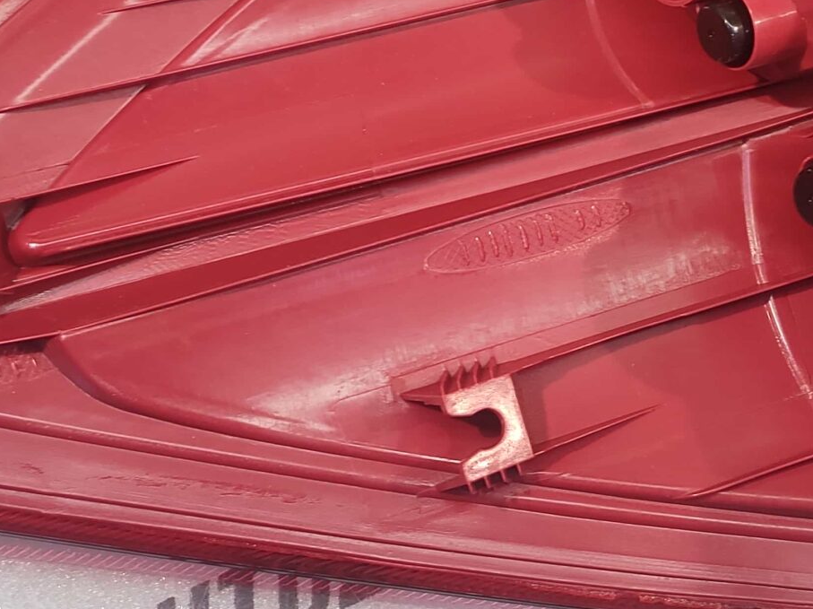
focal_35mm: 48
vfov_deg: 29.3
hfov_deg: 38.5
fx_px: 1127
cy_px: 91
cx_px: 627
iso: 144
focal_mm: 4.74
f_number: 1.79
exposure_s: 1/33
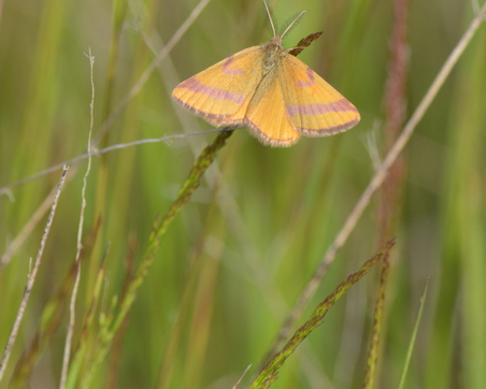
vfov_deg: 1.7
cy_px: 48
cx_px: 124
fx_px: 12922
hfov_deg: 2.2
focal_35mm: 898
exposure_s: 1/400
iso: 400
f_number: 11
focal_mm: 300
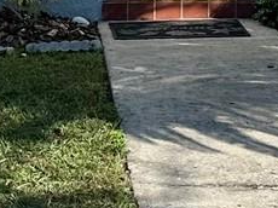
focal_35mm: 167
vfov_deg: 8.4
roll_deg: -0.4
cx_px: 102
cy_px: -230
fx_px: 1340
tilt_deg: +1.8
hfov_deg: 11.8
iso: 80
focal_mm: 6.86
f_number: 1.78
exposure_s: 1/4348
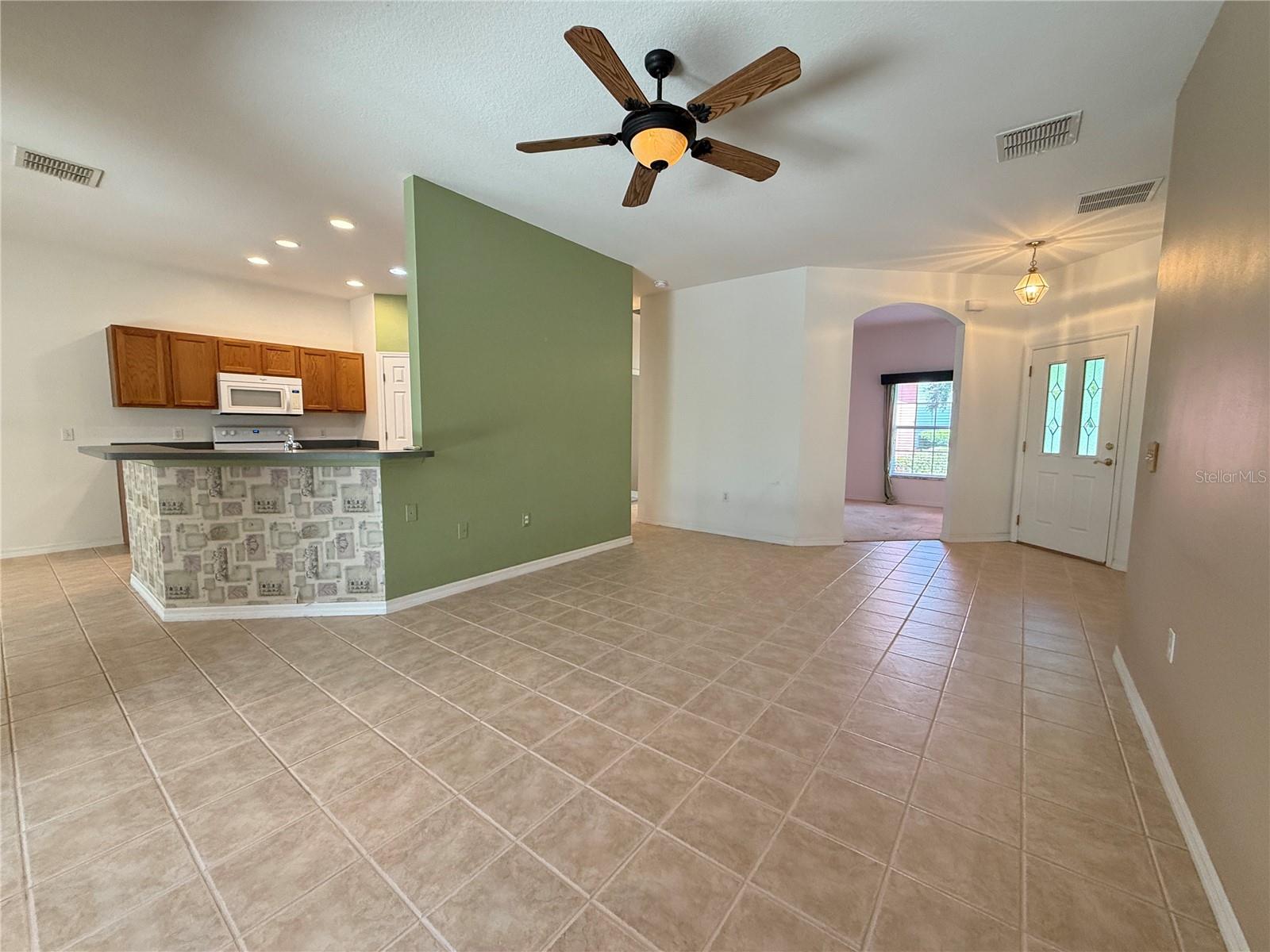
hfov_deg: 102.1
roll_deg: -0.4
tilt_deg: -5.8
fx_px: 514
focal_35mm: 14
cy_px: 476
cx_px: 635
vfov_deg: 85.7
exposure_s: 1/60
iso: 320
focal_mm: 2.22
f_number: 2.2
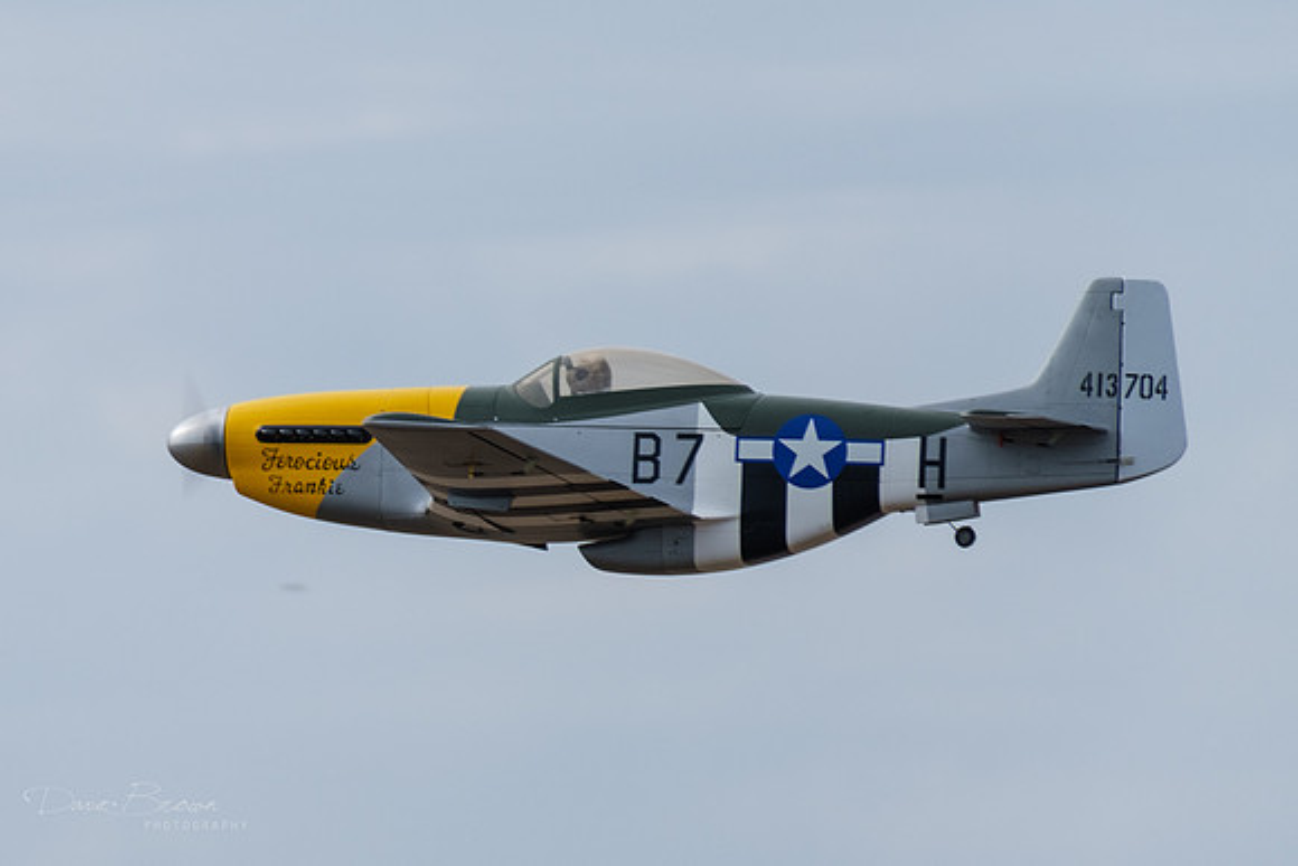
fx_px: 30394
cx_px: 104
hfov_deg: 2.4
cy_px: 452
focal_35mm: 843
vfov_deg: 1.6
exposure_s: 1/640
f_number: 6.4
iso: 200
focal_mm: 300
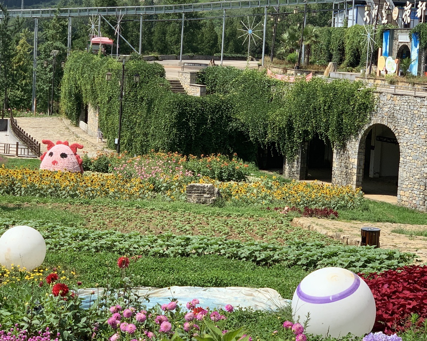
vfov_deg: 17.8
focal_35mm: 86
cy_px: 112
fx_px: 1087
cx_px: 200
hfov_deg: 22.2
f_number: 2.4
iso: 16
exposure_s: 1/999
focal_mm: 6
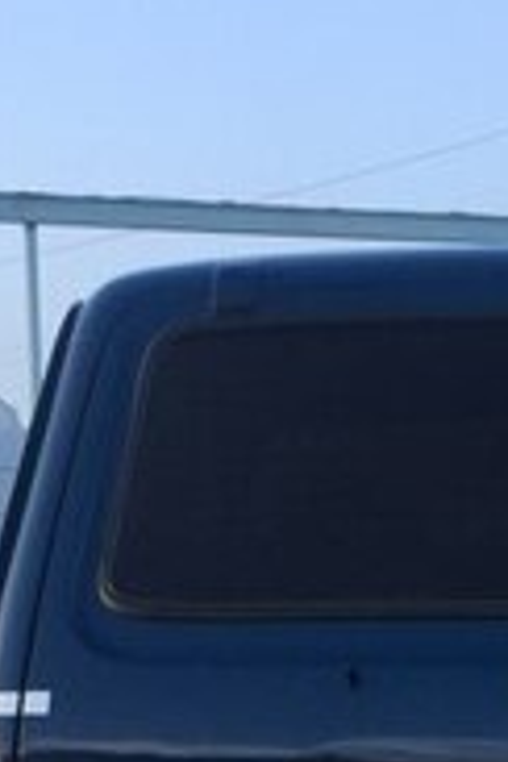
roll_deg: -0.2
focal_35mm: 109
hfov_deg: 12.5
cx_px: 458
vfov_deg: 17.5
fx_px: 2307
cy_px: 1010
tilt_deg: -7.3
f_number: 2.2
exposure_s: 1/243
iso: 32
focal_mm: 4.15
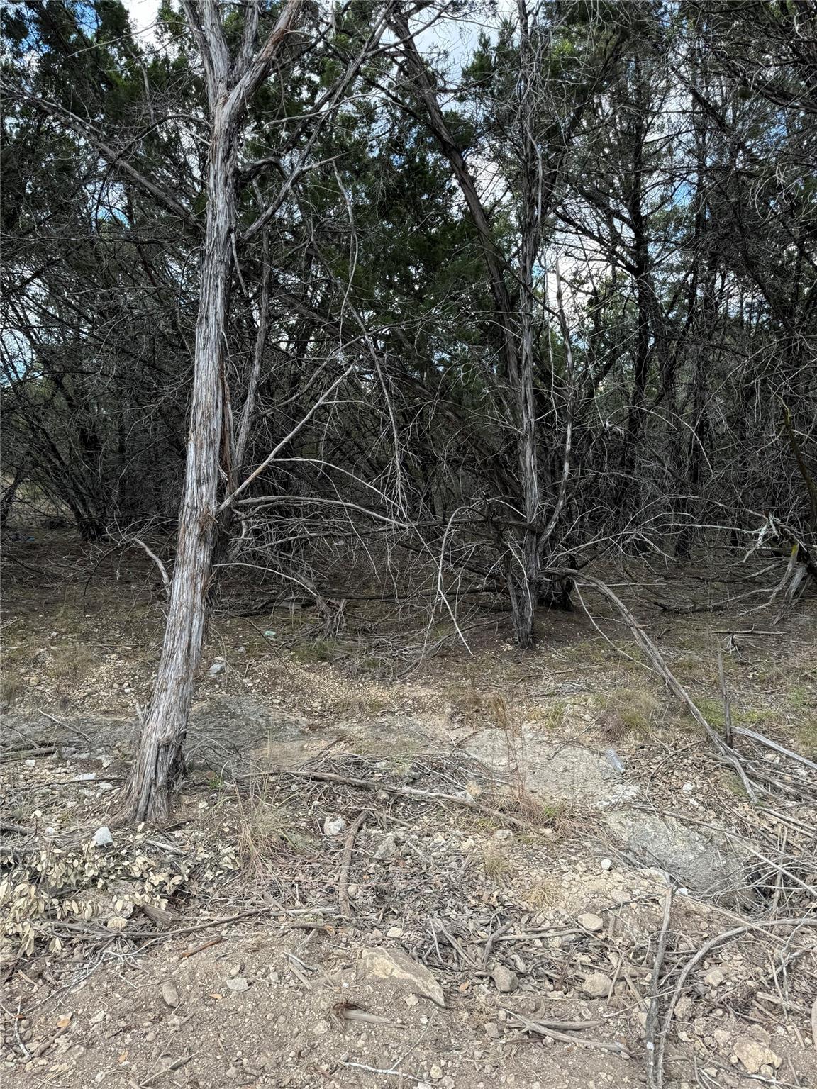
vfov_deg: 71.6
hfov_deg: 56.8
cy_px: 544
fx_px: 755
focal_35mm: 24
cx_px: 408
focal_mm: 6.76
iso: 64
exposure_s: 1/251
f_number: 1.78
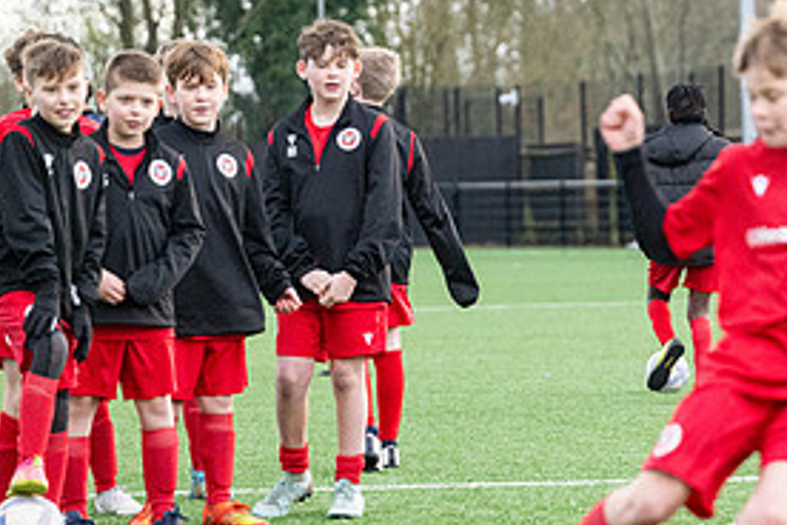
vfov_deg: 4.7
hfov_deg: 7.0
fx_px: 6427
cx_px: 744
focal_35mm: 294
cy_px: 338
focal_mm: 140
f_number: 4
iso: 2000
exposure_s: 1/2000
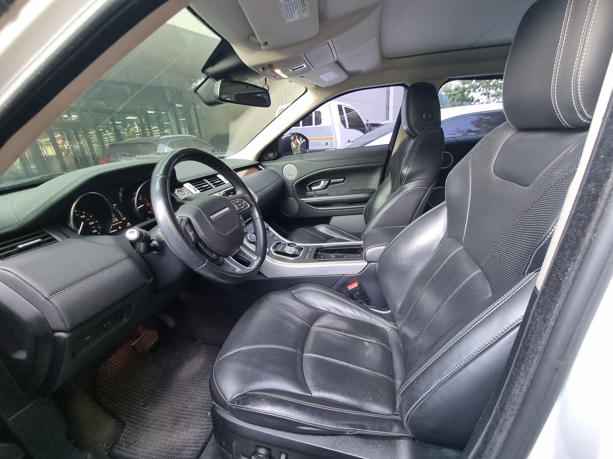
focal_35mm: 13
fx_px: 230
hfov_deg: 106.2
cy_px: 230
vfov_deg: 89.9
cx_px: 306
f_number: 2.2
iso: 125
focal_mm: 2.2
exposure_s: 1/60
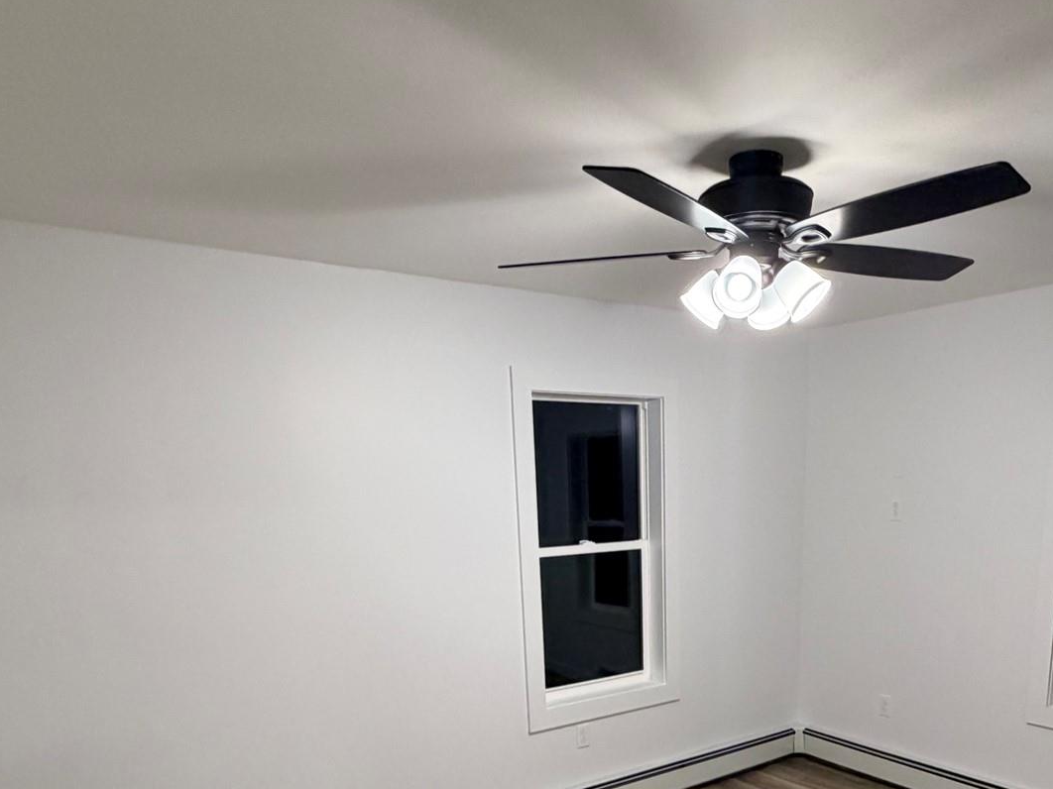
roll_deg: +1.8
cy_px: 670
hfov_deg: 64.6
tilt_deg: -12.7
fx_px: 821
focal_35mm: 27
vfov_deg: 47.5
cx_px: 644
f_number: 2.2
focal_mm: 2.22
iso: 250
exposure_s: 1/60
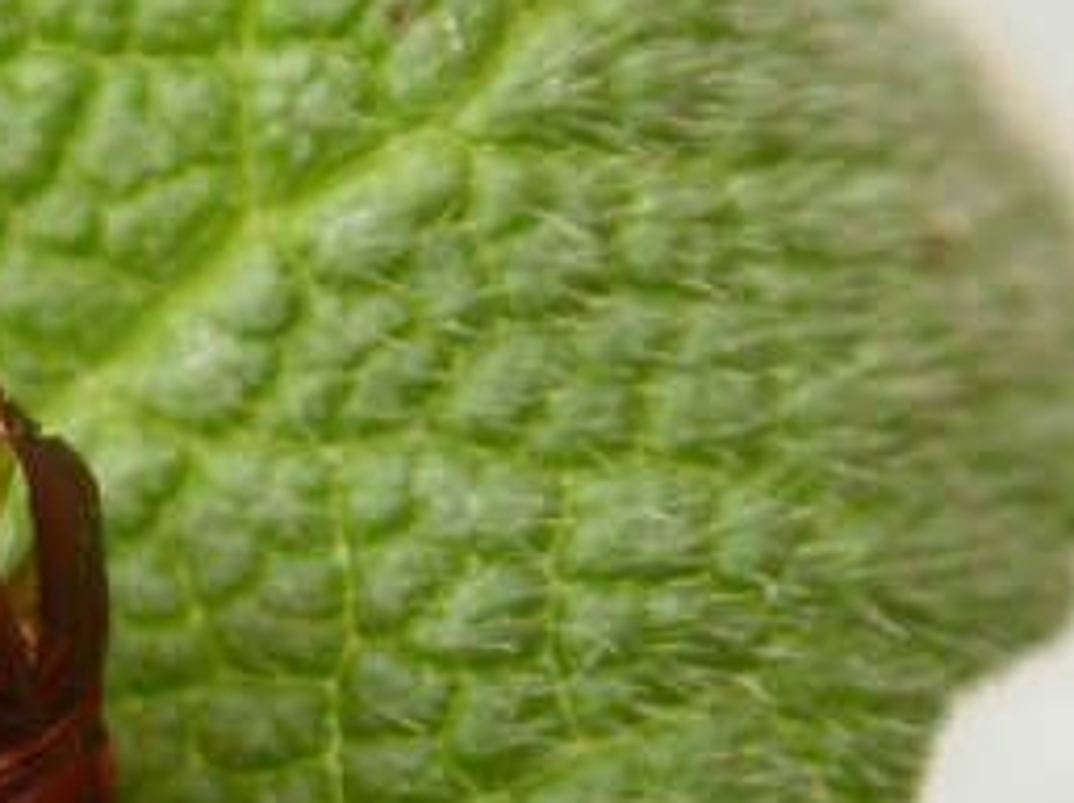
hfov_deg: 8.6
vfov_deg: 6.5
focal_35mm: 228
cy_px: 657
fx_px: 7064
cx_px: -96
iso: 100
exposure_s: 1/60.6
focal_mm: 16.2
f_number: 5
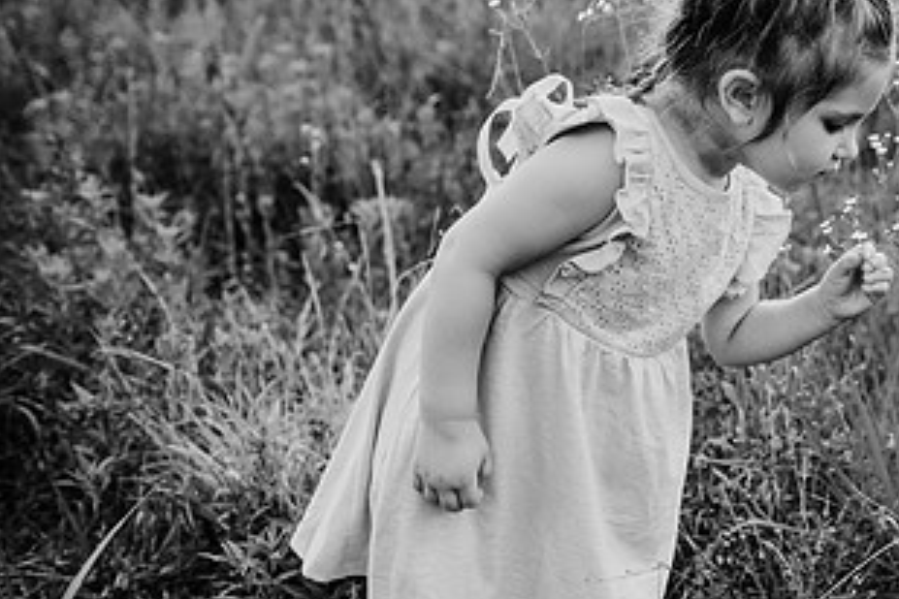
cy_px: 231
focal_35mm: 45
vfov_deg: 29.8
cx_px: 841
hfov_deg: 39.8
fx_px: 1124
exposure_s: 1/500
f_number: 2.8
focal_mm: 24
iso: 160
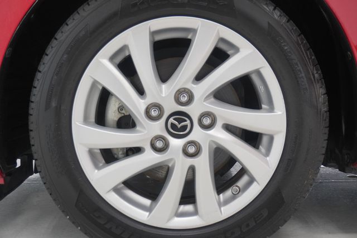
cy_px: 119
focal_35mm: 49
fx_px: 486
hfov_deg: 40.3
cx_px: 178
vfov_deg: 27.5
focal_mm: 33
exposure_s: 1/160
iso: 400
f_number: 5
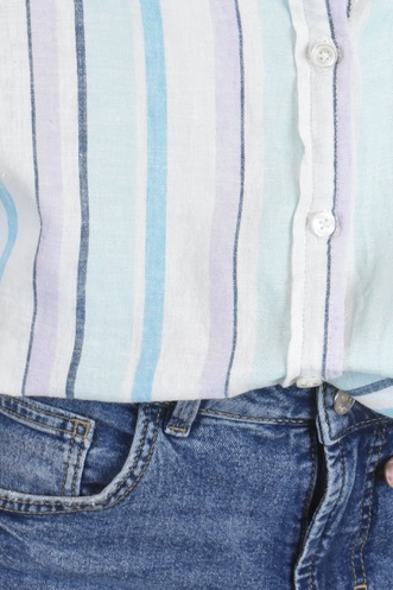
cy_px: -20
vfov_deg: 16.9
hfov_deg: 11.6
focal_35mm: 118
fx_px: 1933
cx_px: 138
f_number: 18
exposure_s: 1/40
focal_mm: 36
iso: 1600
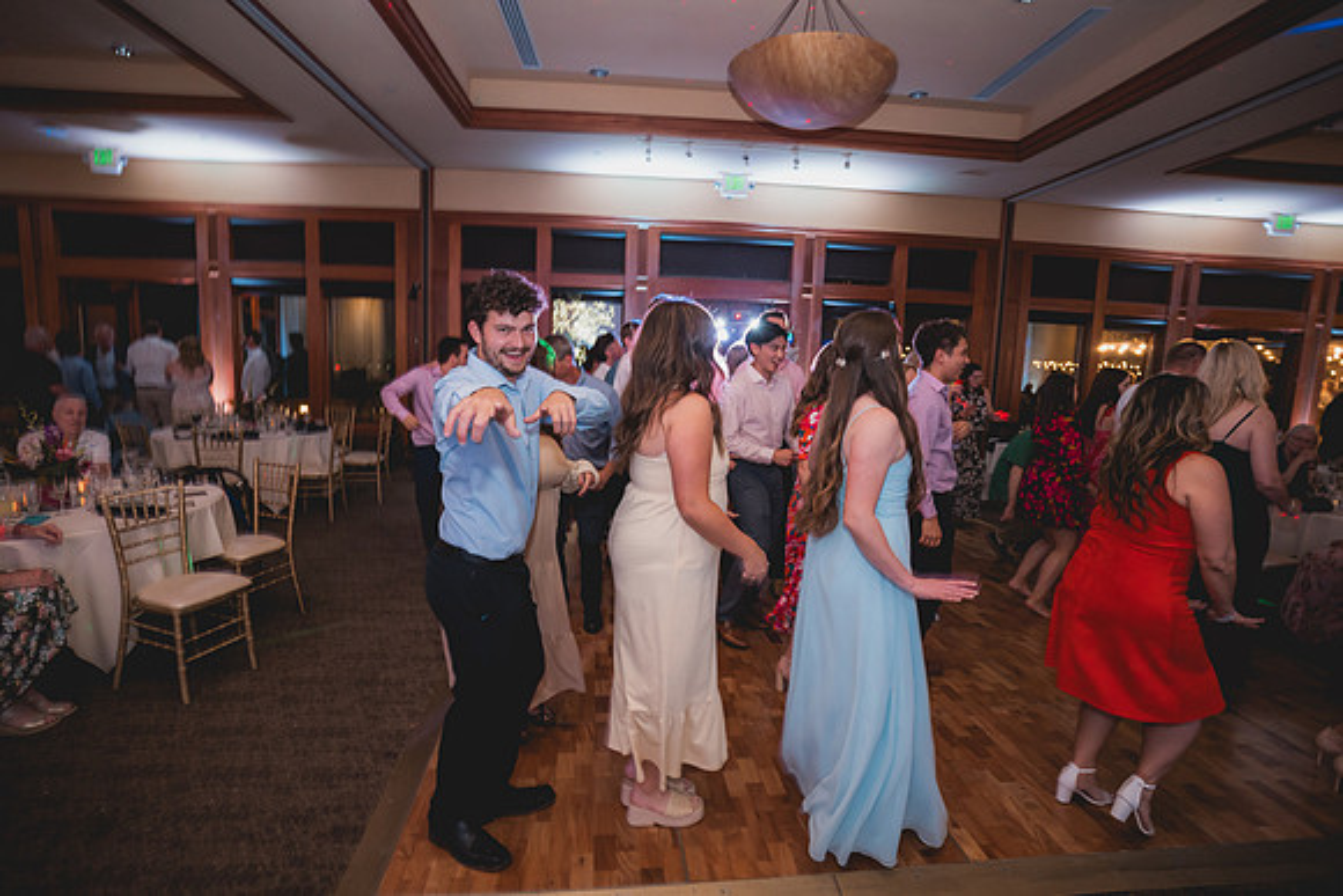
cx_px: 672
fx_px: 634
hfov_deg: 93.3
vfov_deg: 70.5
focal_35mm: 17
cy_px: 448
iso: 2500
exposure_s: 1/50
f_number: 2.8
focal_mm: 17
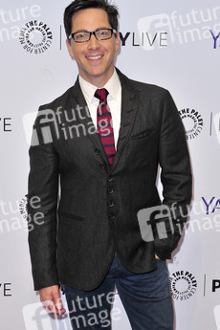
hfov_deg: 23.4
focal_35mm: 58
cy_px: 171
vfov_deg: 34.5
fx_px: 532
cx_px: 100
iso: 400
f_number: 4
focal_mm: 50
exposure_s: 1/320
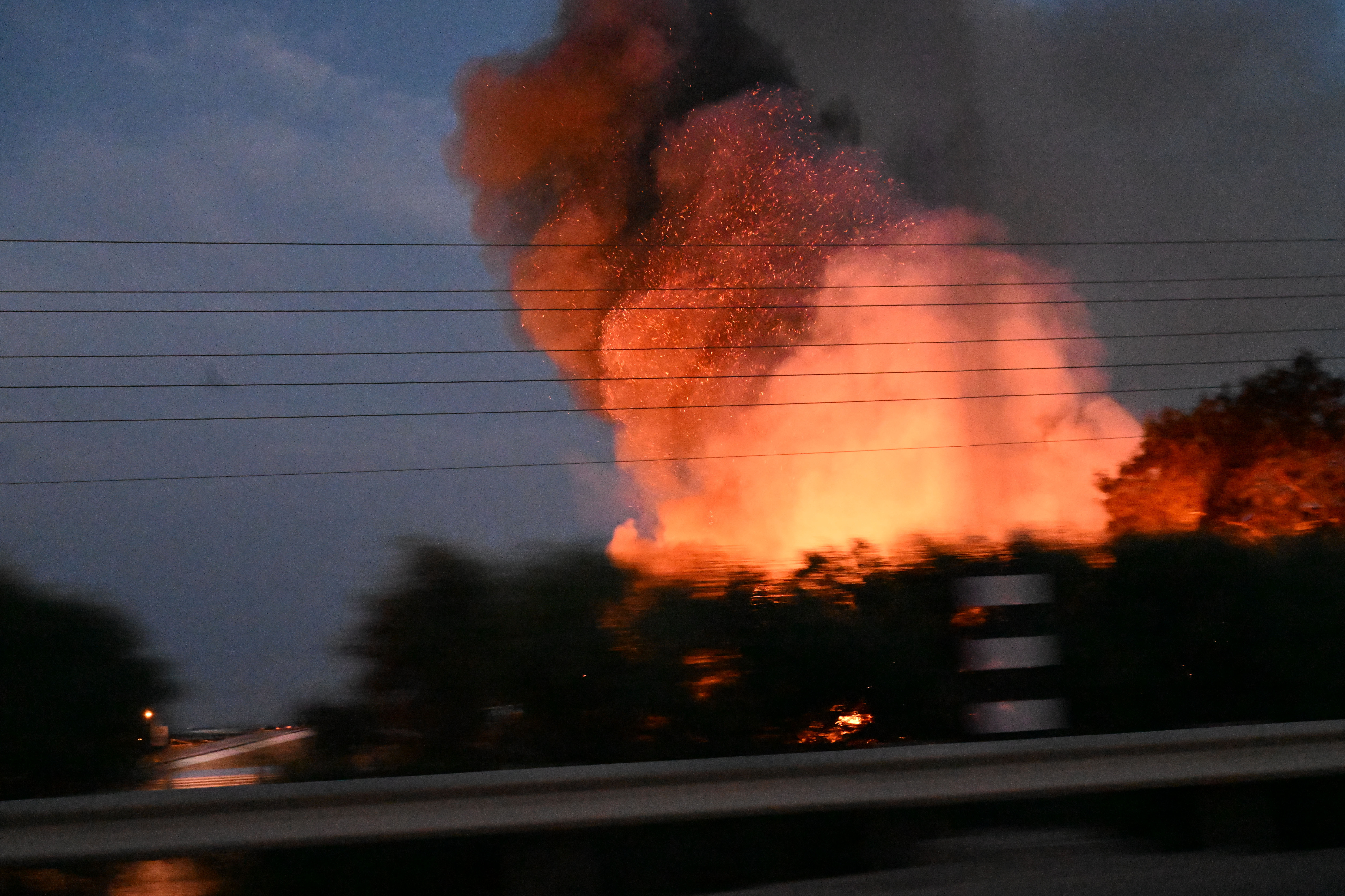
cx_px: 672
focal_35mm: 37
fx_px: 1382
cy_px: 448
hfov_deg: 51.9
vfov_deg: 35.9
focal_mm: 37
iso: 25600
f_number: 7.1
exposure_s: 1/30
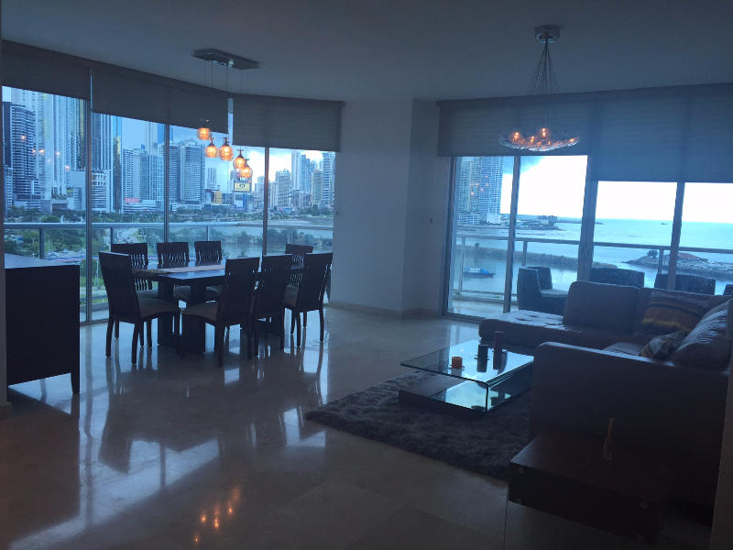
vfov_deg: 48.2
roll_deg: -2.7
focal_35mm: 29
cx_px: 366
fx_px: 614
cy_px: 275
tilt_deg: -6.5
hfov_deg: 61.7
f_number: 2.2
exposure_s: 1/120
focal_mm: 4.15
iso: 40
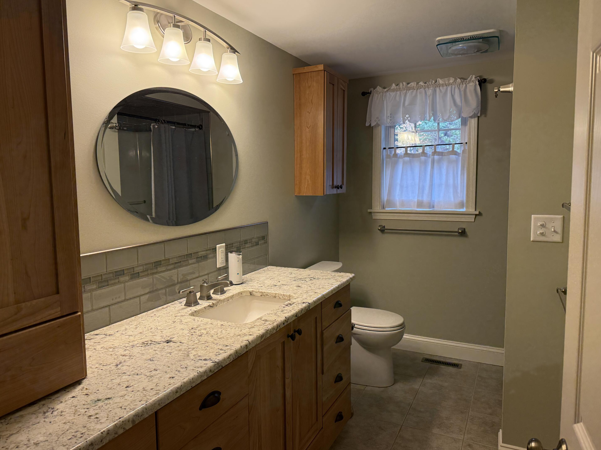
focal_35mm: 25
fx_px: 434
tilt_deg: -4.9
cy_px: 221
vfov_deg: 54.9
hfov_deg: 69.4
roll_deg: +0.7
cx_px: 288
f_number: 1.78
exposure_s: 1/147
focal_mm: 6.76
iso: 200
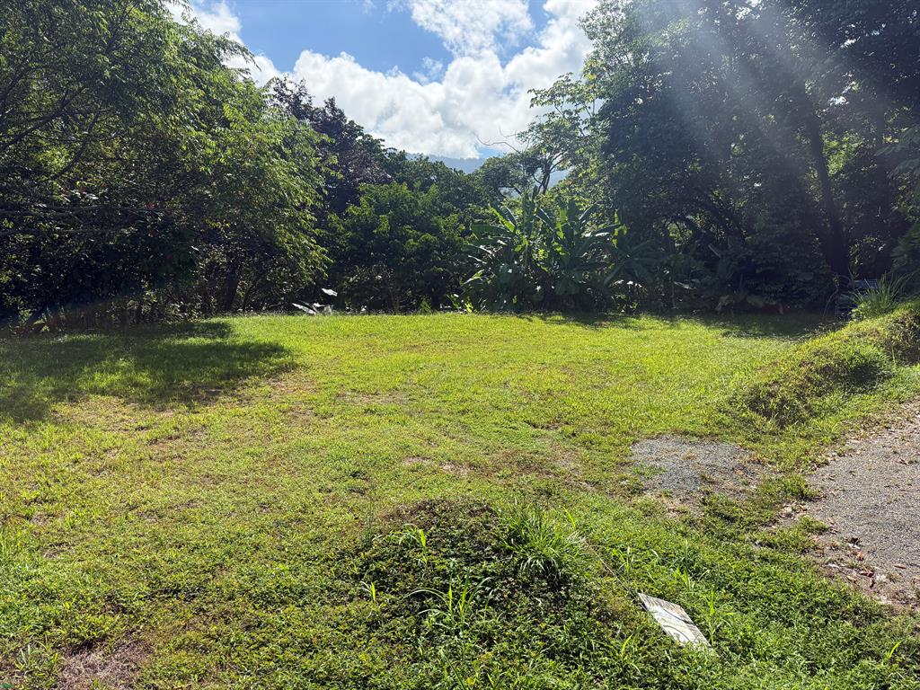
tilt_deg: -4.4
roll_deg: -1.3
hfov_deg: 71.6
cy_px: 345
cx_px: 460
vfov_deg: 56.8
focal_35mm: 24
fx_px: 638
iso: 100
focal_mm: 6.76
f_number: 1.78
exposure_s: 1/3584
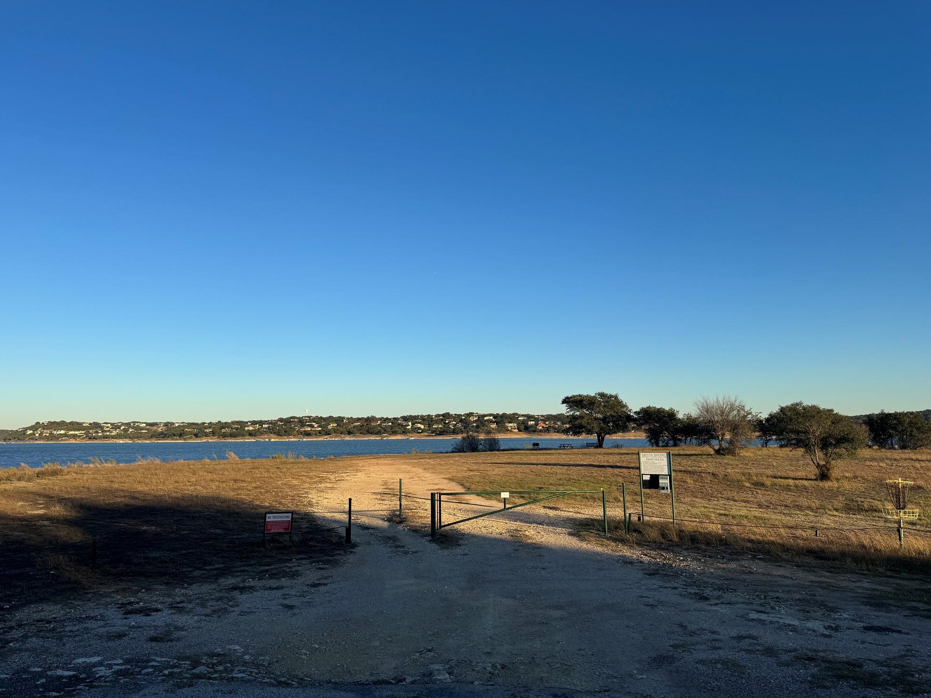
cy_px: 355
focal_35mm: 25
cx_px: 453
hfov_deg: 69.4
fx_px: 672
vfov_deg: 54.9
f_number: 1.78
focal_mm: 6.76
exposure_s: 1/3802
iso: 80
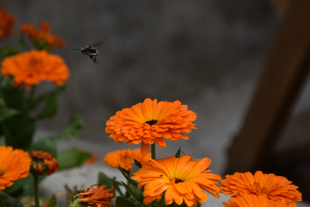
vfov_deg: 6.5
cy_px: 104
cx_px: 155
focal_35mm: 210
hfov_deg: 9.8
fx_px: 1808
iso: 200
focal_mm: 140
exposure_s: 1/400
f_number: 8
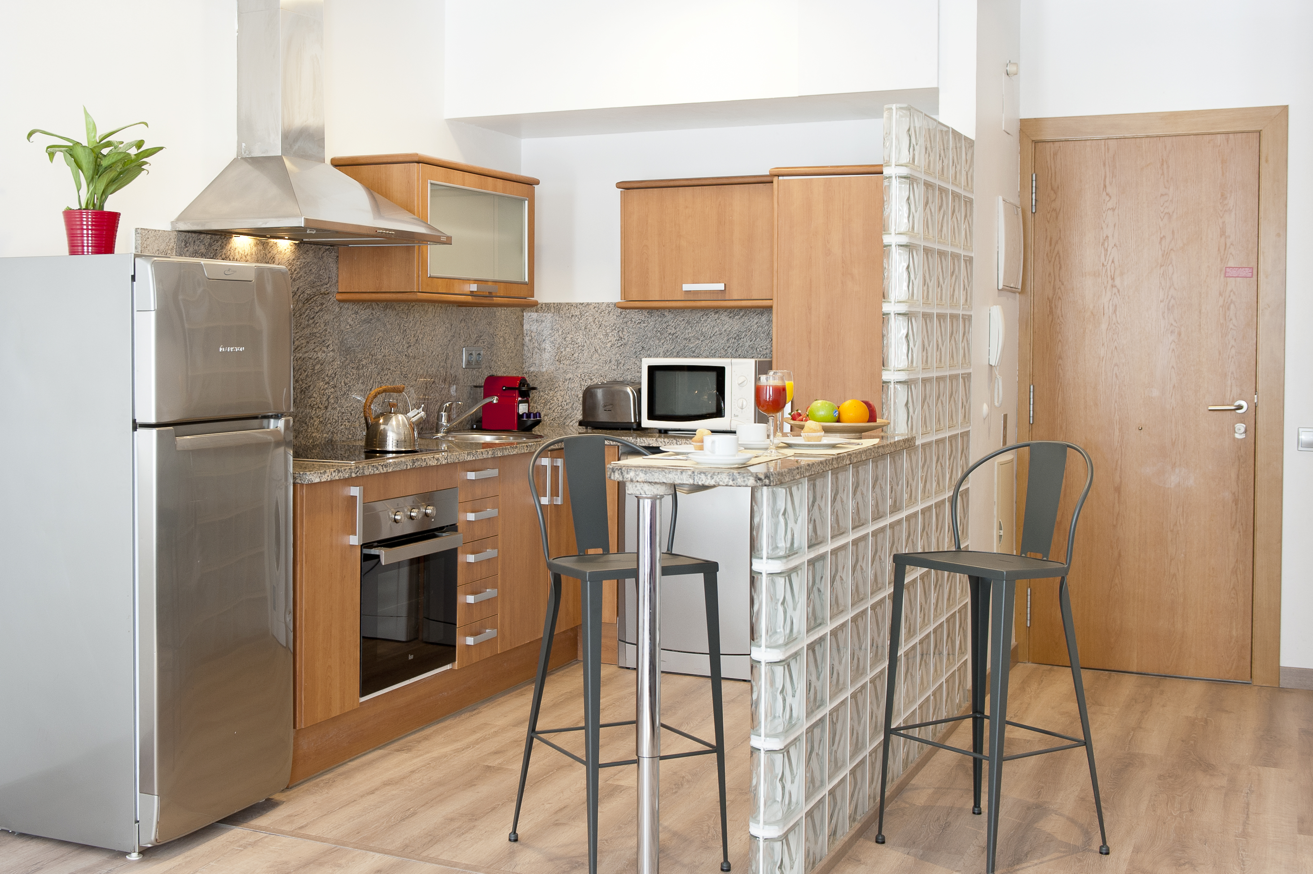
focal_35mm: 32
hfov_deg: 58.7
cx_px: 656
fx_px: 1166
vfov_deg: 41.1
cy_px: 437
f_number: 4.5
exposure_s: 1/40
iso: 400
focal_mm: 32
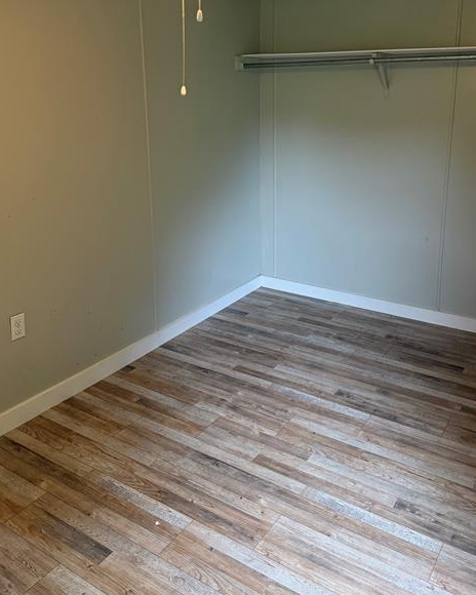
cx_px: 241
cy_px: 214
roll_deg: -0.4
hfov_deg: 47.1
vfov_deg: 56.3
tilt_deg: -11.4
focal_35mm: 31
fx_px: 546
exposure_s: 1/120
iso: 400
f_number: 1.78
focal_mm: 6.76
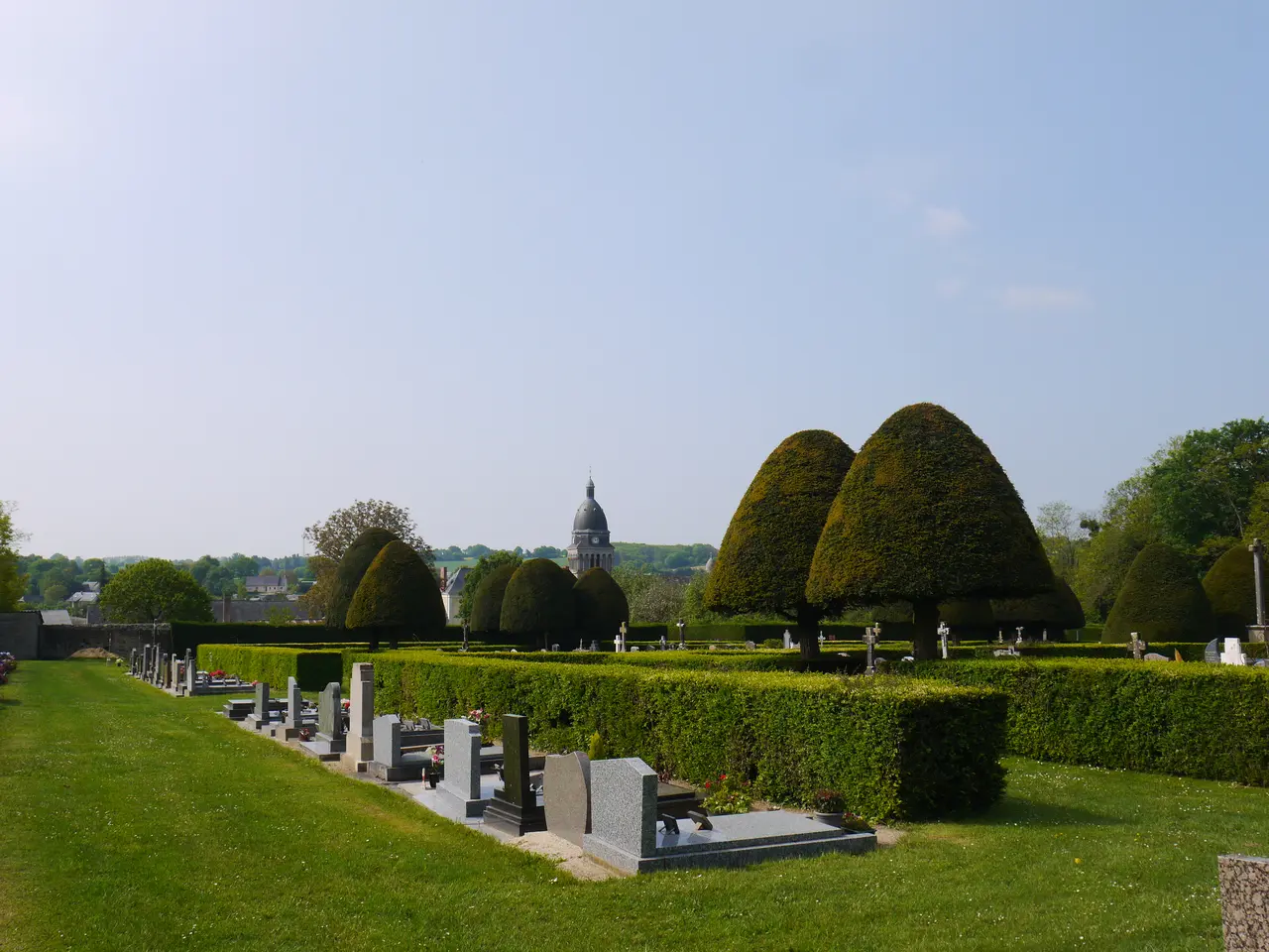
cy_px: 476
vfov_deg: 39.7
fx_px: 1320
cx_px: 634
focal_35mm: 36
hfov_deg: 51.4
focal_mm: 18
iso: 160
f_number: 9
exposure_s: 1/400
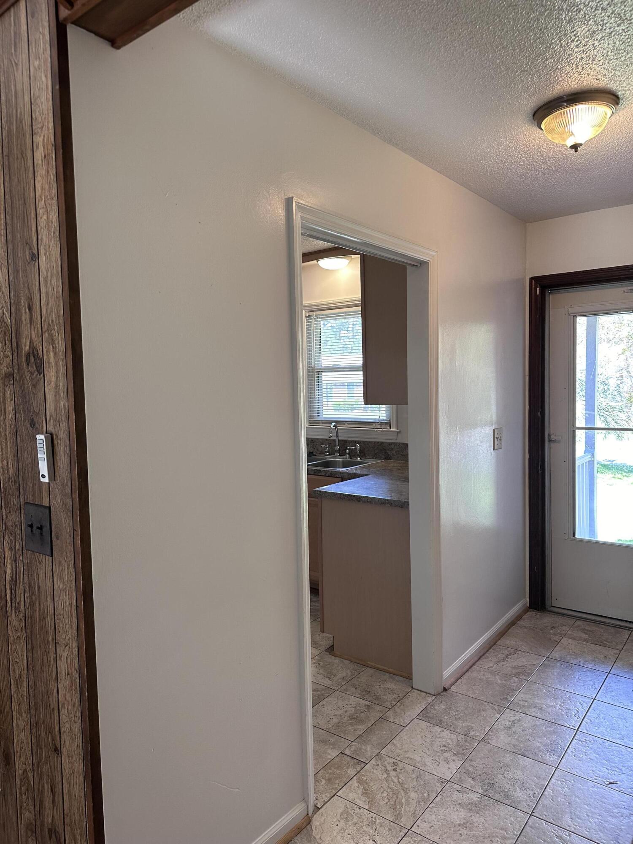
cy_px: 422
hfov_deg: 56.8
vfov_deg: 71.6
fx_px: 585
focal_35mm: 24
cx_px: 316
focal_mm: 6.86
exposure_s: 1/120
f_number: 1.78
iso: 160
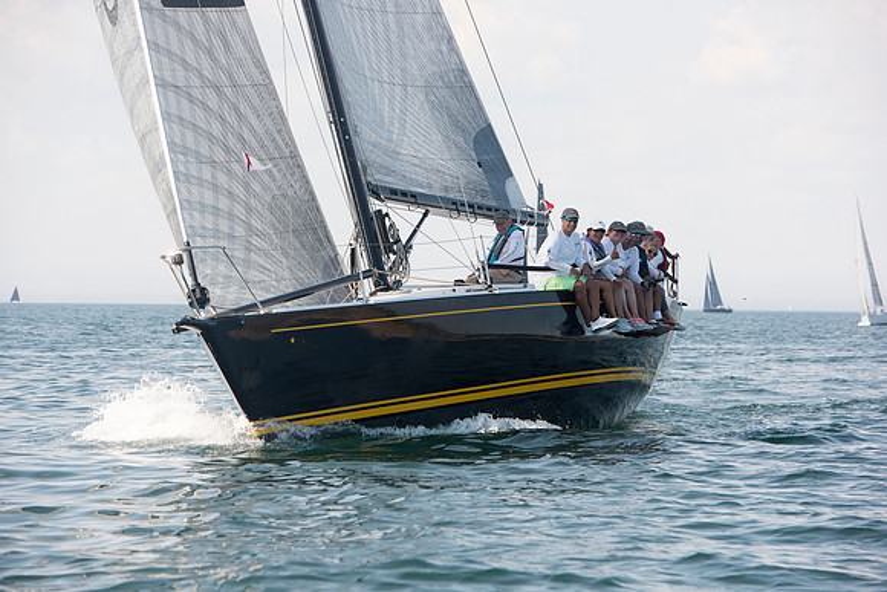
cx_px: 444
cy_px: 296
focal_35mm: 160
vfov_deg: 8.6
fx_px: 3943
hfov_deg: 12.8
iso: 320
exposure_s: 1/1600
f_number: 7.1
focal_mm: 160
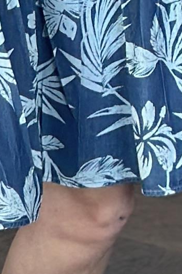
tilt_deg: -17.6
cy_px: -167
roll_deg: +1.7
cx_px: -19
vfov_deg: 5.4
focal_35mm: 381
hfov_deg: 3.6
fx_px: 2889
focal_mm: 6.86
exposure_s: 1/74
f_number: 1.78
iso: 125
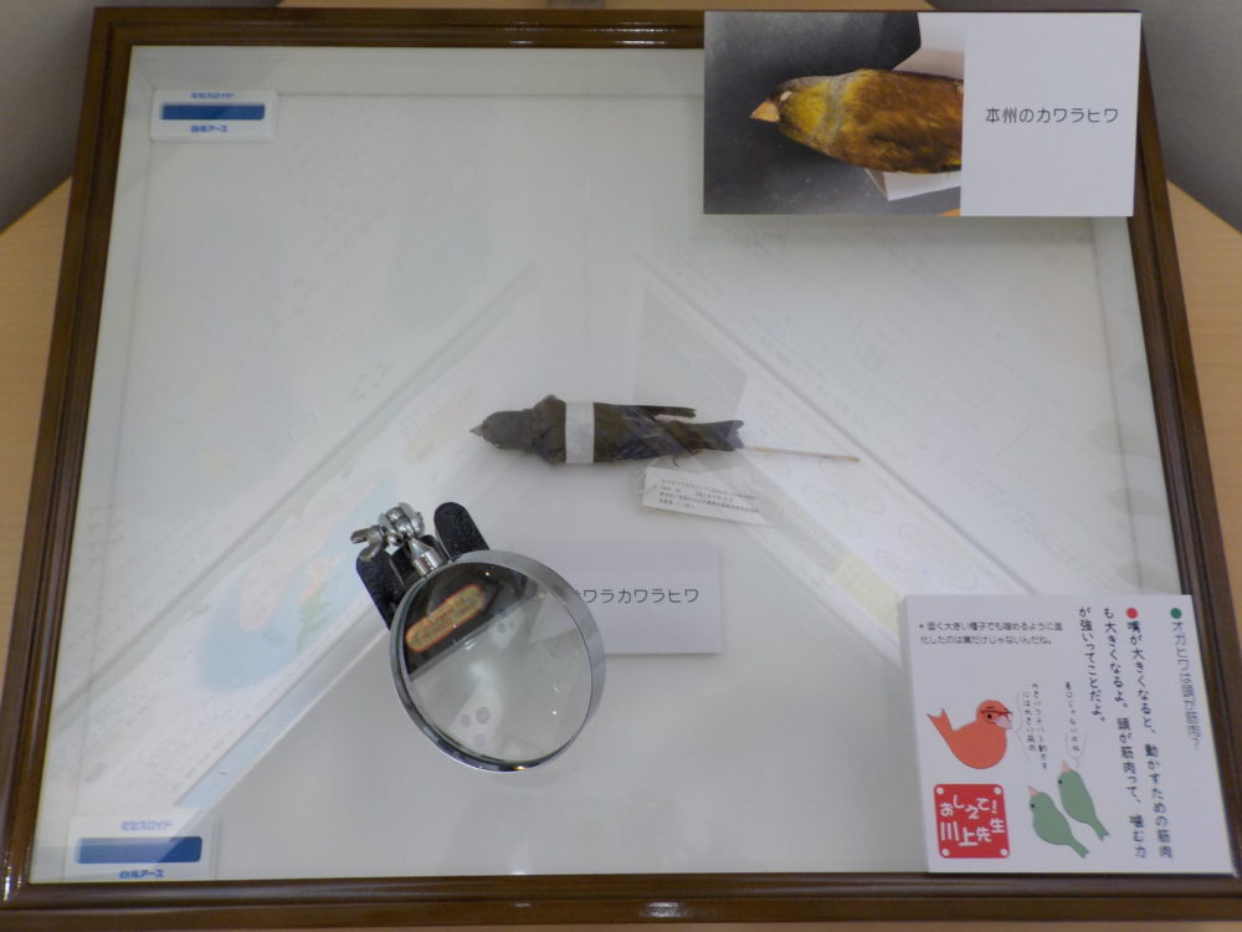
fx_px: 1076
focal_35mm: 30
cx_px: 621
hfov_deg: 60.0
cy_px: 466
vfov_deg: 46.8
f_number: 3.3
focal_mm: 4.1
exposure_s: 1/40
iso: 125
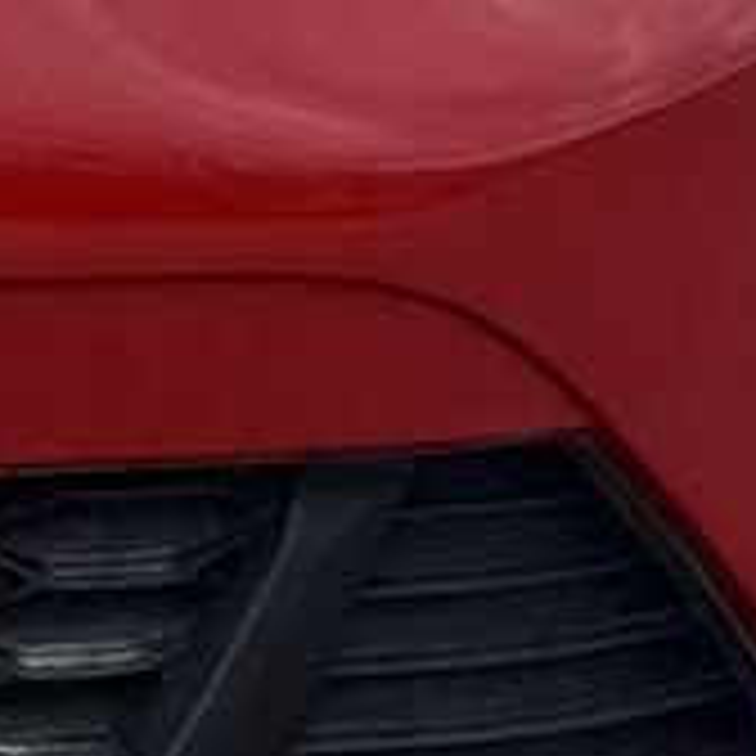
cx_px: -1278
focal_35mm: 403
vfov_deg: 4.3
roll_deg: +1.8
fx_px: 9958
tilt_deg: -9.5
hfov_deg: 4.2
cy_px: -688
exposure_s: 1/4329
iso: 64
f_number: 1.78
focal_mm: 6.76
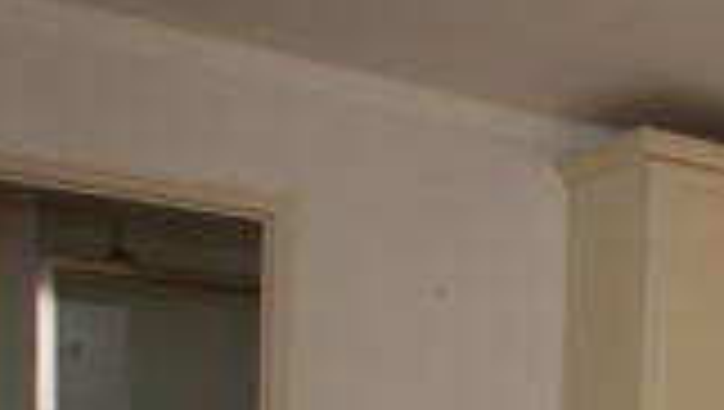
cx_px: 958
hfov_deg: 27.1
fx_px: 1230
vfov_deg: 17.7
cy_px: 536
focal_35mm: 64
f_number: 4
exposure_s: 1/60
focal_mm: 10
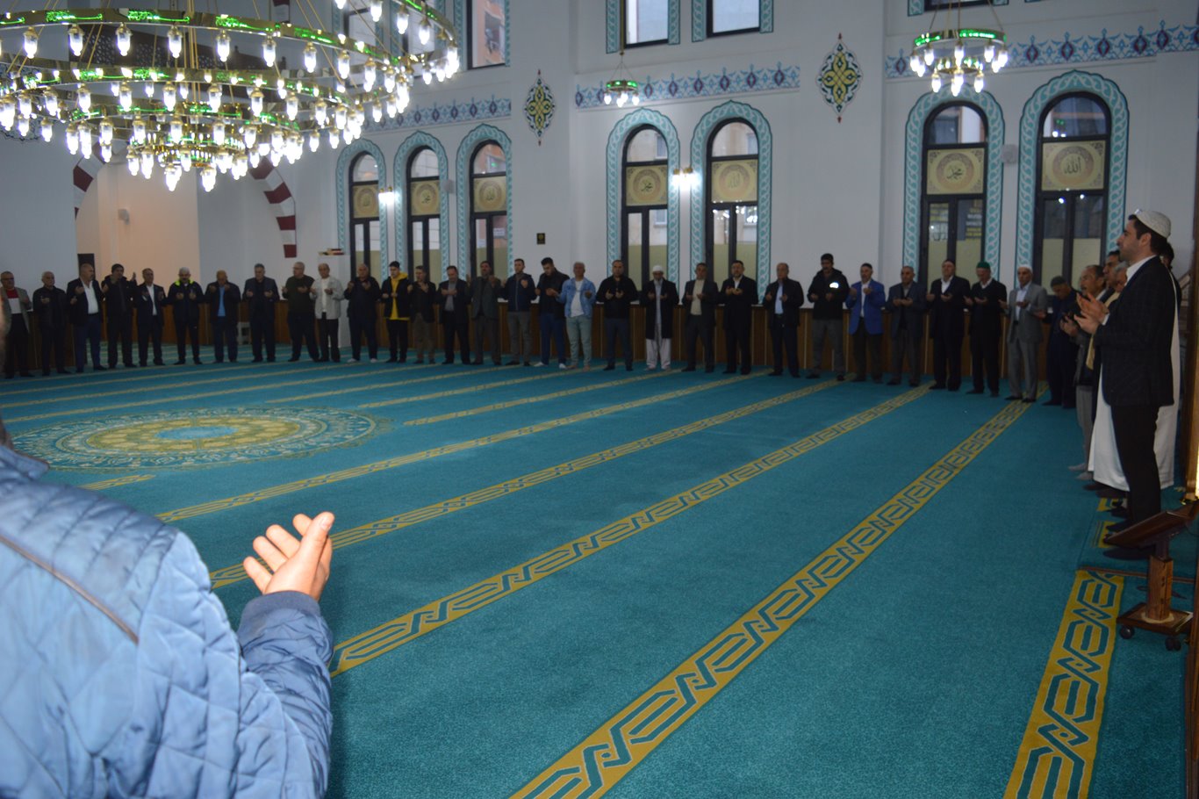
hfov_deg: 67.4
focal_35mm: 27
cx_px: 600
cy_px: 400
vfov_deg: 47.9
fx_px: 899
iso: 400
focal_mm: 18
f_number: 4
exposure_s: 1/100
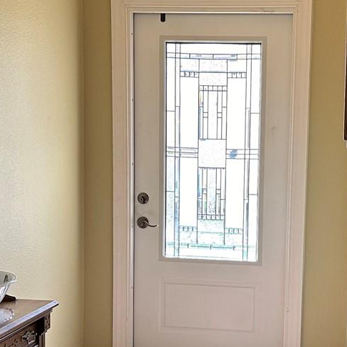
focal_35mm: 70
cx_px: 250
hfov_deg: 24.4
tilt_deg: -6.5
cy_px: 221
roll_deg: -1.4
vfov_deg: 24.6
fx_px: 794
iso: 160
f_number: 1.78
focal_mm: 6.86
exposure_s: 1/120
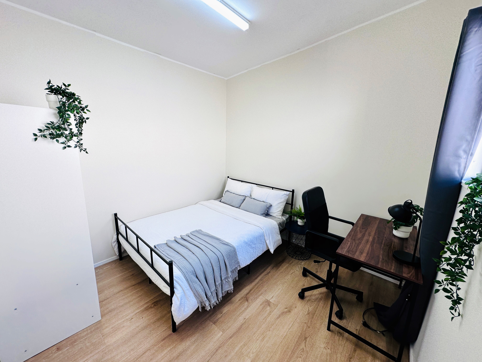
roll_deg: -2.0
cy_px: 181
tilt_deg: -13.5
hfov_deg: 102.1
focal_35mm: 14
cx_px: 241
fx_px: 195
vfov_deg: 85.7
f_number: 2.2
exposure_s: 1/175
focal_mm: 2.22
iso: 40
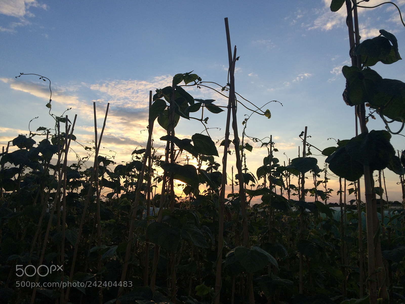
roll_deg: -0.9
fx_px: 339
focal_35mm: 29
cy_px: 152
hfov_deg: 61.7
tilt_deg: +11.0
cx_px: 202
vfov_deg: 48.2
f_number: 2.2
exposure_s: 1/1368
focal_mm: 4.15
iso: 32
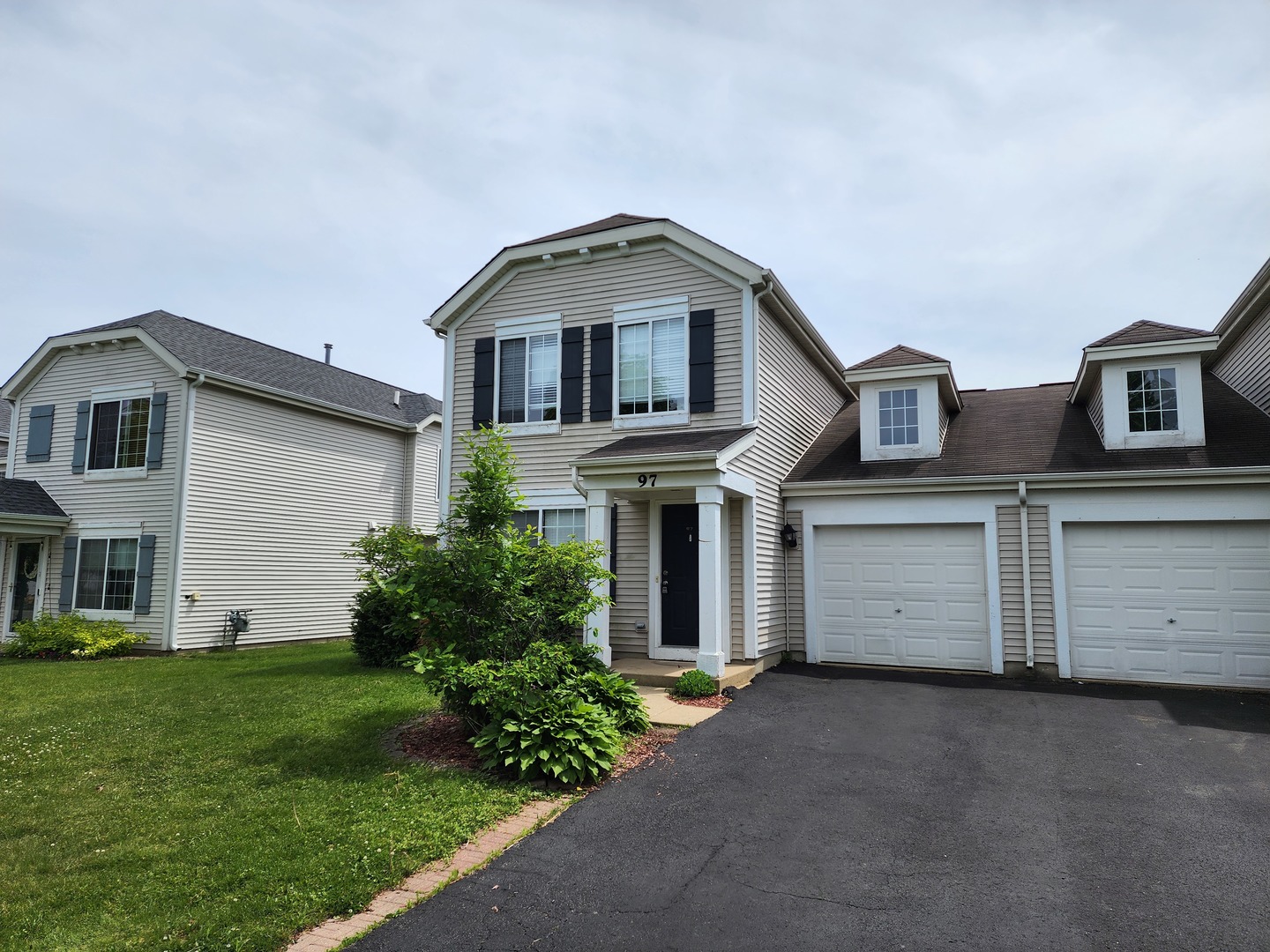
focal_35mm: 23
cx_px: 635
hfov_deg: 73.9
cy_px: 476
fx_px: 844
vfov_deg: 58.9
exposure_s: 1/1690
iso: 12
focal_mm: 6.4
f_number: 1.8
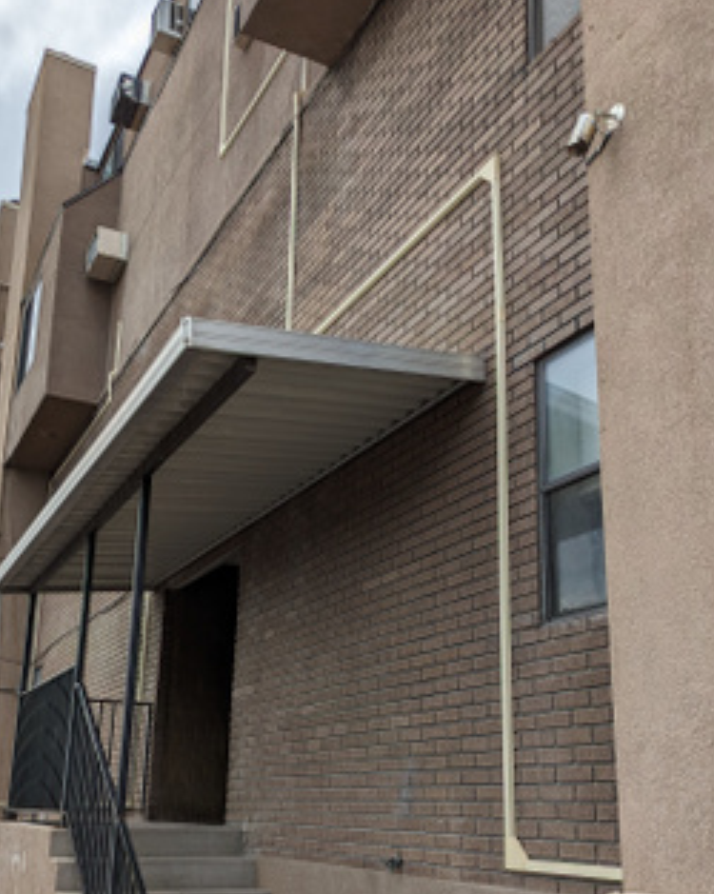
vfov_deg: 49.6
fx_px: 952
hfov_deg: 41.1
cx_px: 330
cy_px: 577
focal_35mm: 36
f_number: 1.85
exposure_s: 1/1919
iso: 21
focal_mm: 6.81
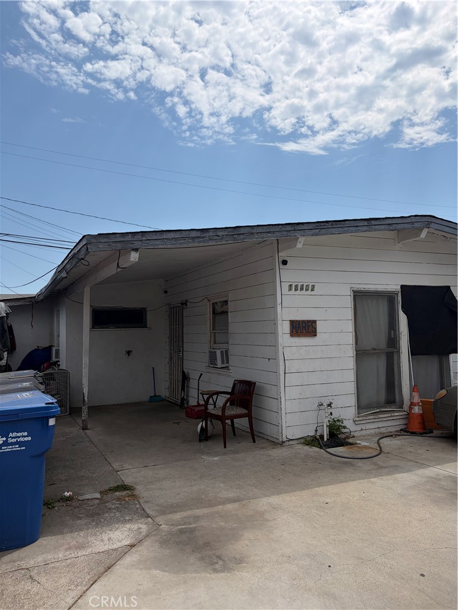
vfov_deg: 67.3
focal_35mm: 26
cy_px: 305
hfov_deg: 53.1
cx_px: 229
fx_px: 459
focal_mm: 5.96
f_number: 1.6
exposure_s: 1/6993
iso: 50
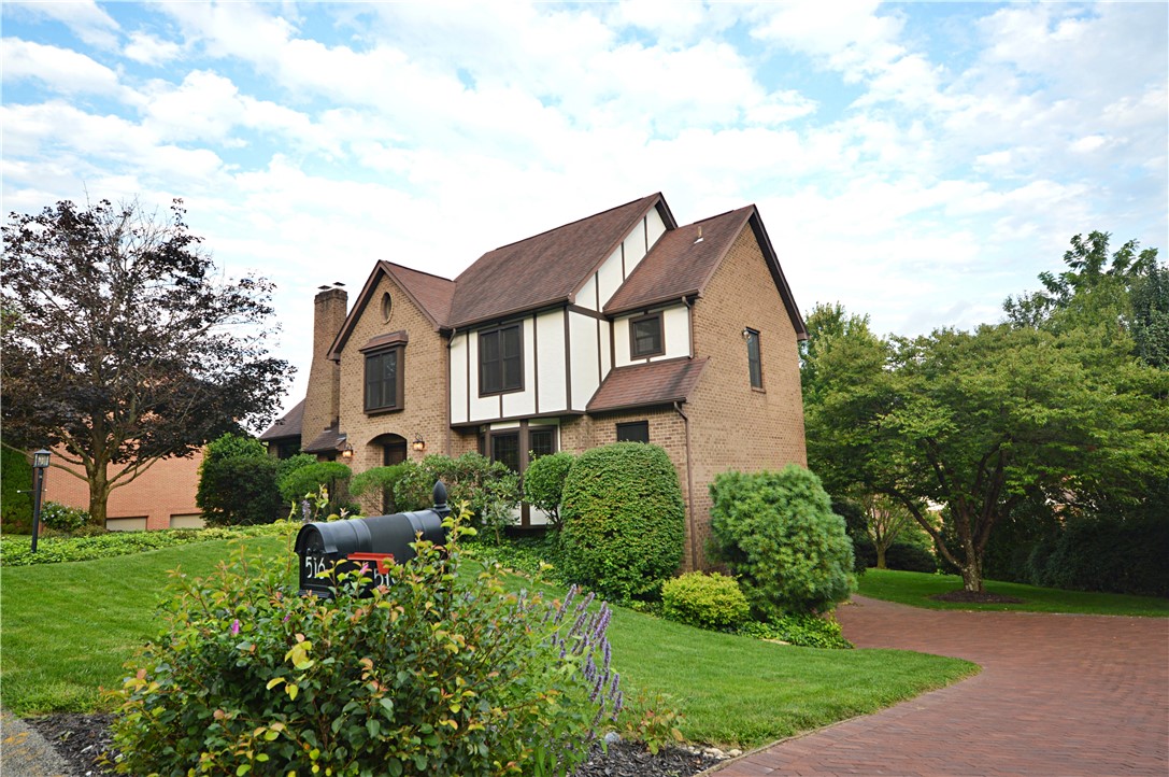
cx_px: 584
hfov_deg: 90.1
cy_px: 388
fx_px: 584
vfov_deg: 67.2
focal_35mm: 18
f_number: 5.6
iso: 200
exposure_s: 1/125
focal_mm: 12
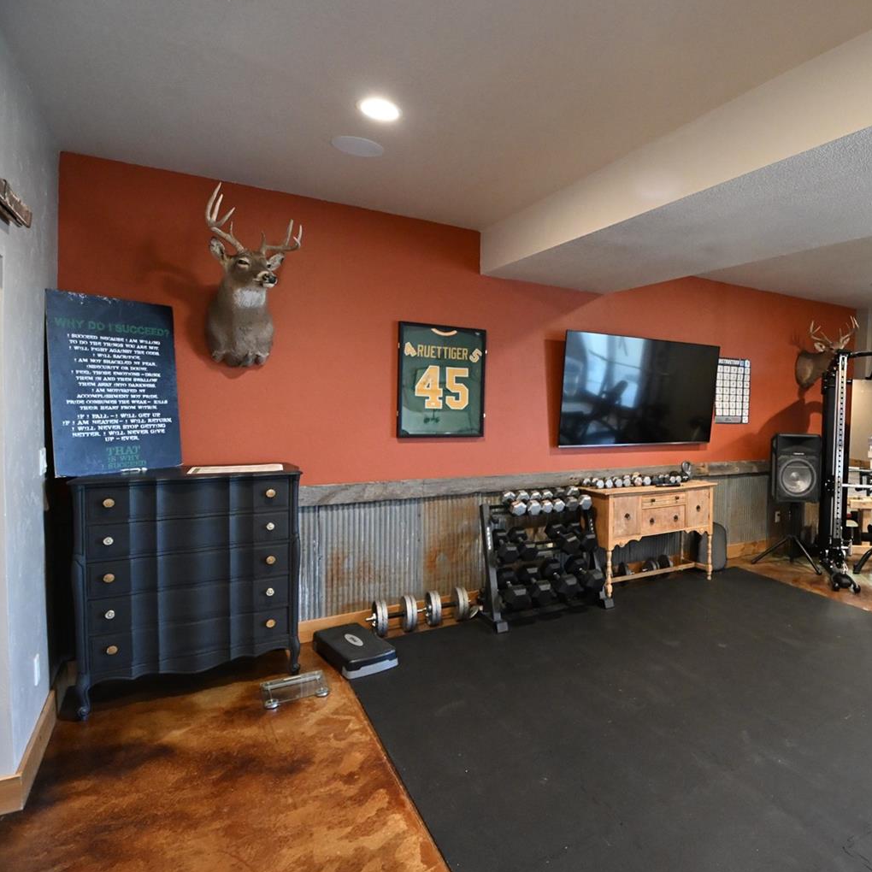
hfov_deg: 69.2
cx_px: 669
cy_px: 428
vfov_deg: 74.8
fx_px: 570
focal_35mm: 20
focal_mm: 10
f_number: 3.5
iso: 3200
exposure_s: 1/100
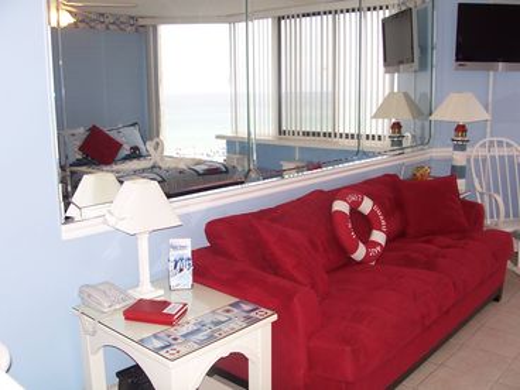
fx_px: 526
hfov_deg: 52.6
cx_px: 260
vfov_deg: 40.7
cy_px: 195
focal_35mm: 35
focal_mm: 6
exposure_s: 1/60
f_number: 2.8
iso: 80
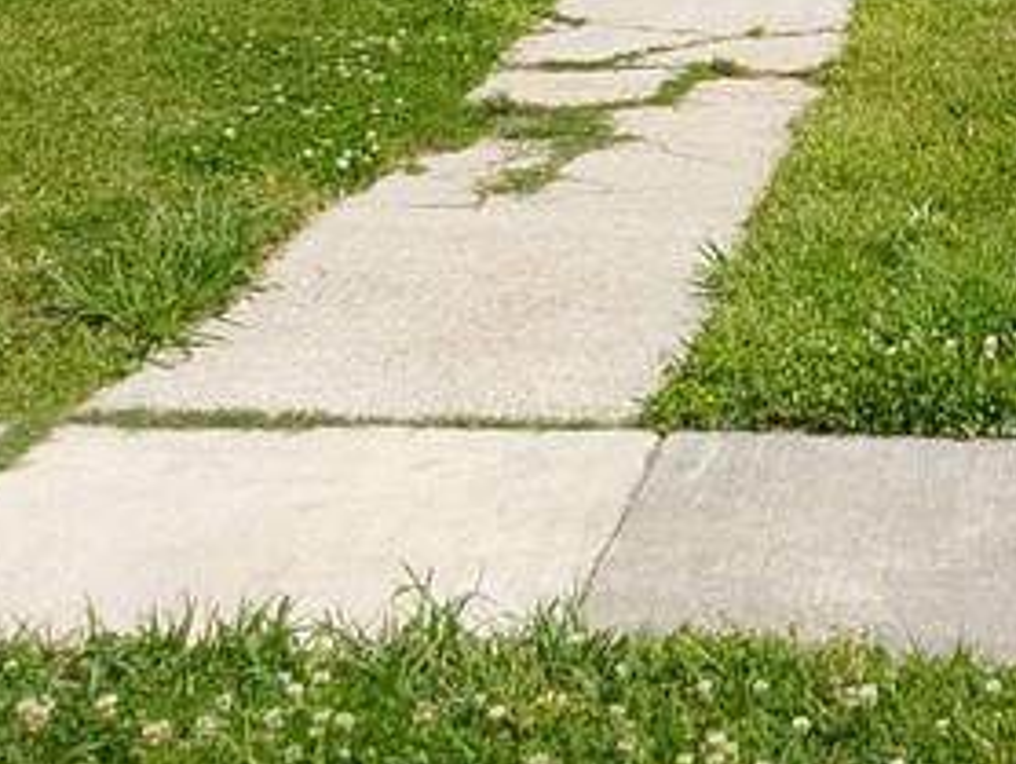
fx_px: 3026
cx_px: 1082
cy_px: -486
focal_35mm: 103
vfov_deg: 13.3
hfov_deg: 18.4
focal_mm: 2.91
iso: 50
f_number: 1.9
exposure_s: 1/2603
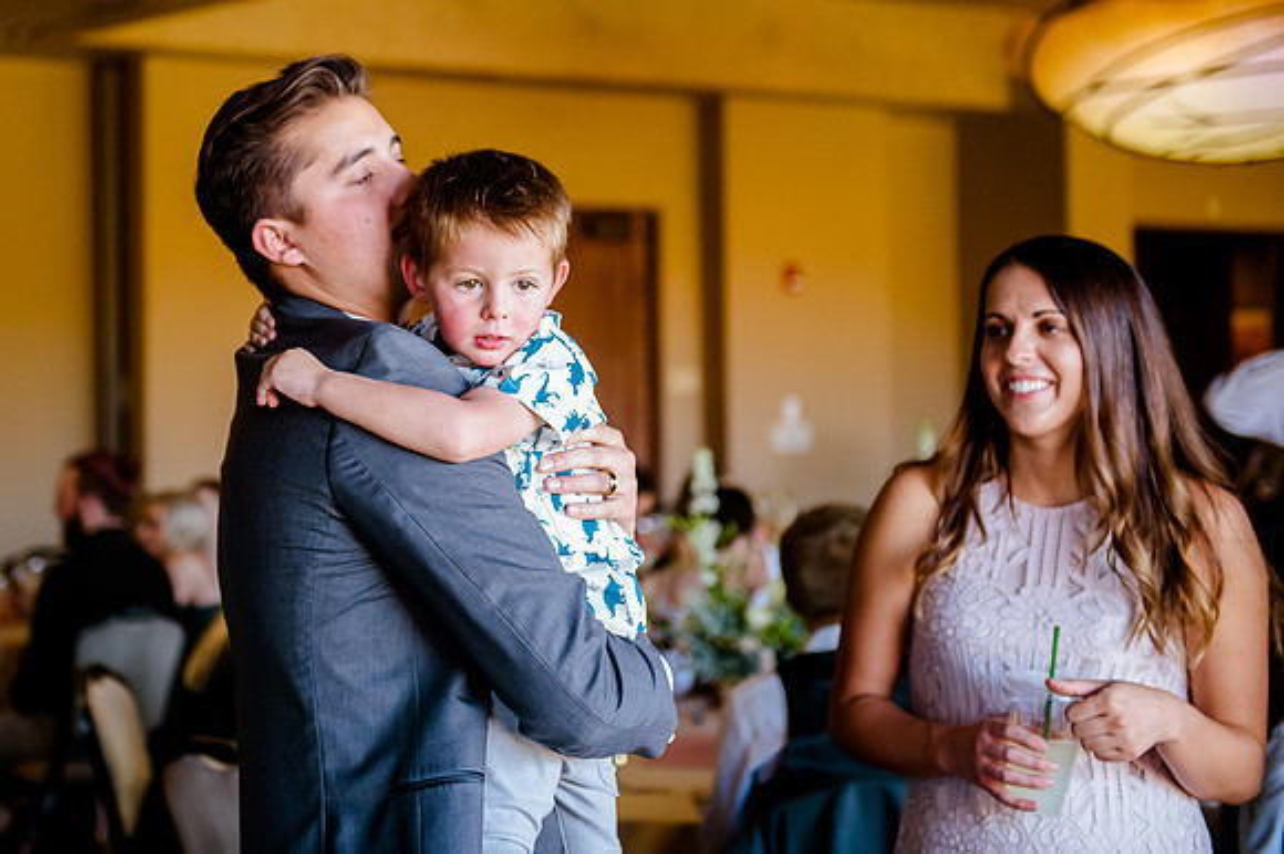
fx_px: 2737
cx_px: 434
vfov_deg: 17.7
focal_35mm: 77
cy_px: 289
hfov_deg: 26.3
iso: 2500
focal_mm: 58
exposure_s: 1/320
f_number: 2.8
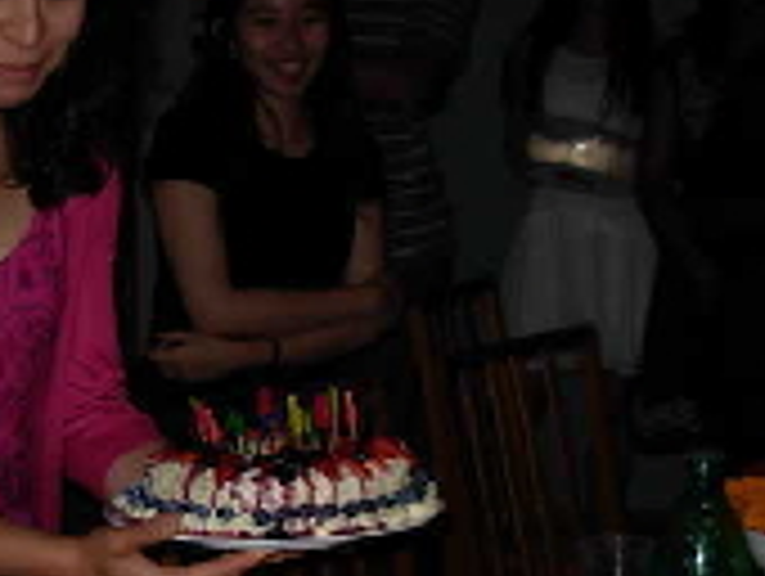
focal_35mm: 107
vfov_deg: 13.9
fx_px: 2368
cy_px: 374
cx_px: 0
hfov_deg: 17.9
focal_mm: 6.3
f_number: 2.9
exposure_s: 1/22.6
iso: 79
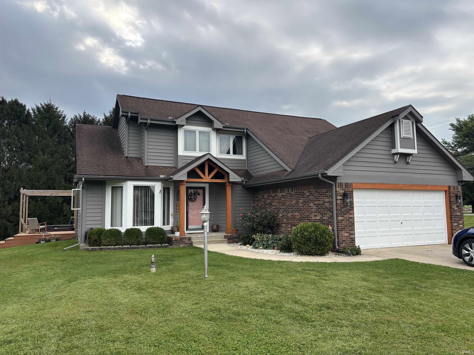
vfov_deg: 53.1
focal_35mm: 26
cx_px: 237
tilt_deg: +5.8
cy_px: 178
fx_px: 356
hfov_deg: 67.3
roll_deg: +0.5
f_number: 1.6
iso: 50
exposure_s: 1/1590
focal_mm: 5.96
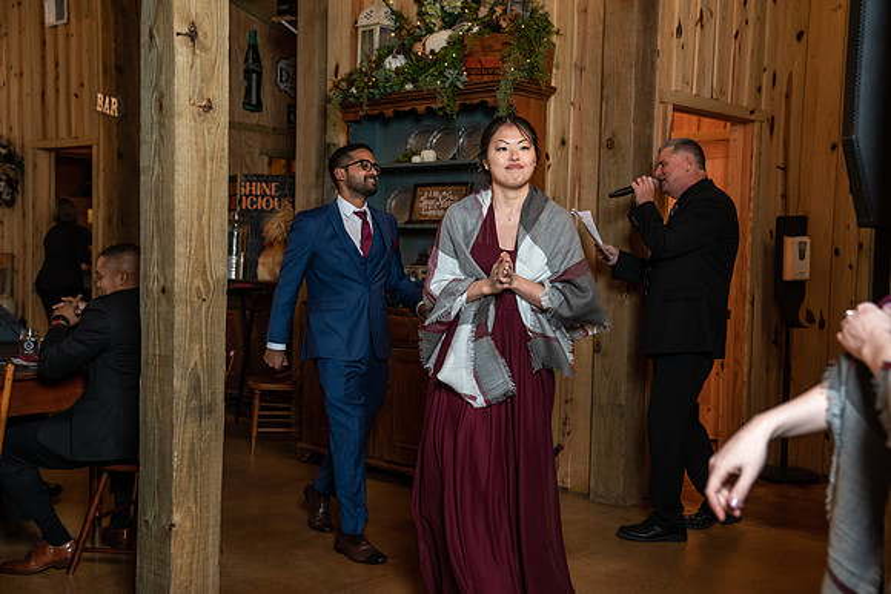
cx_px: 446
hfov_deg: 46.4
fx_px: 1040
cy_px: 297
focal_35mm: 42
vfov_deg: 31.9
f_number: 4
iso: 2000
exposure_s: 1/125
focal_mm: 42
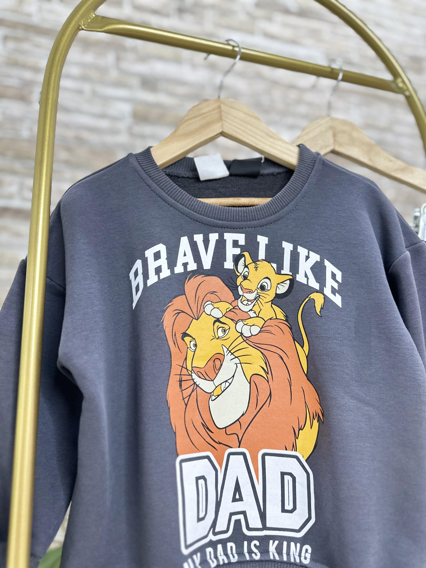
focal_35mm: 24
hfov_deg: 56.8
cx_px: 213
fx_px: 394
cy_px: 284
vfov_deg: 71.6
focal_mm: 6.86
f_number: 1.78
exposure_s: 1/100
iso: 200
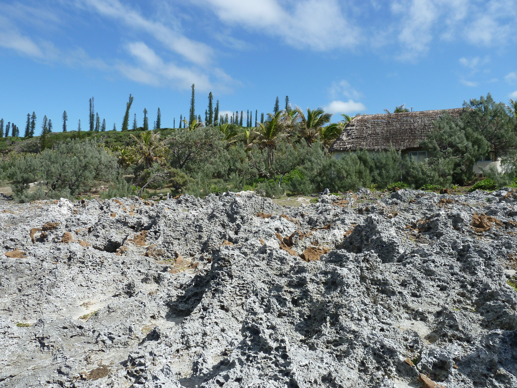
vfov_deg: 54.9
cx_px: 258
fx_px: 373
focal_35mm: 25
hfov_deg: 69.4
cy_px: 194
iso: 80
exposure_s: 1/500
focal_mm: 4.1
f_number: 4.5
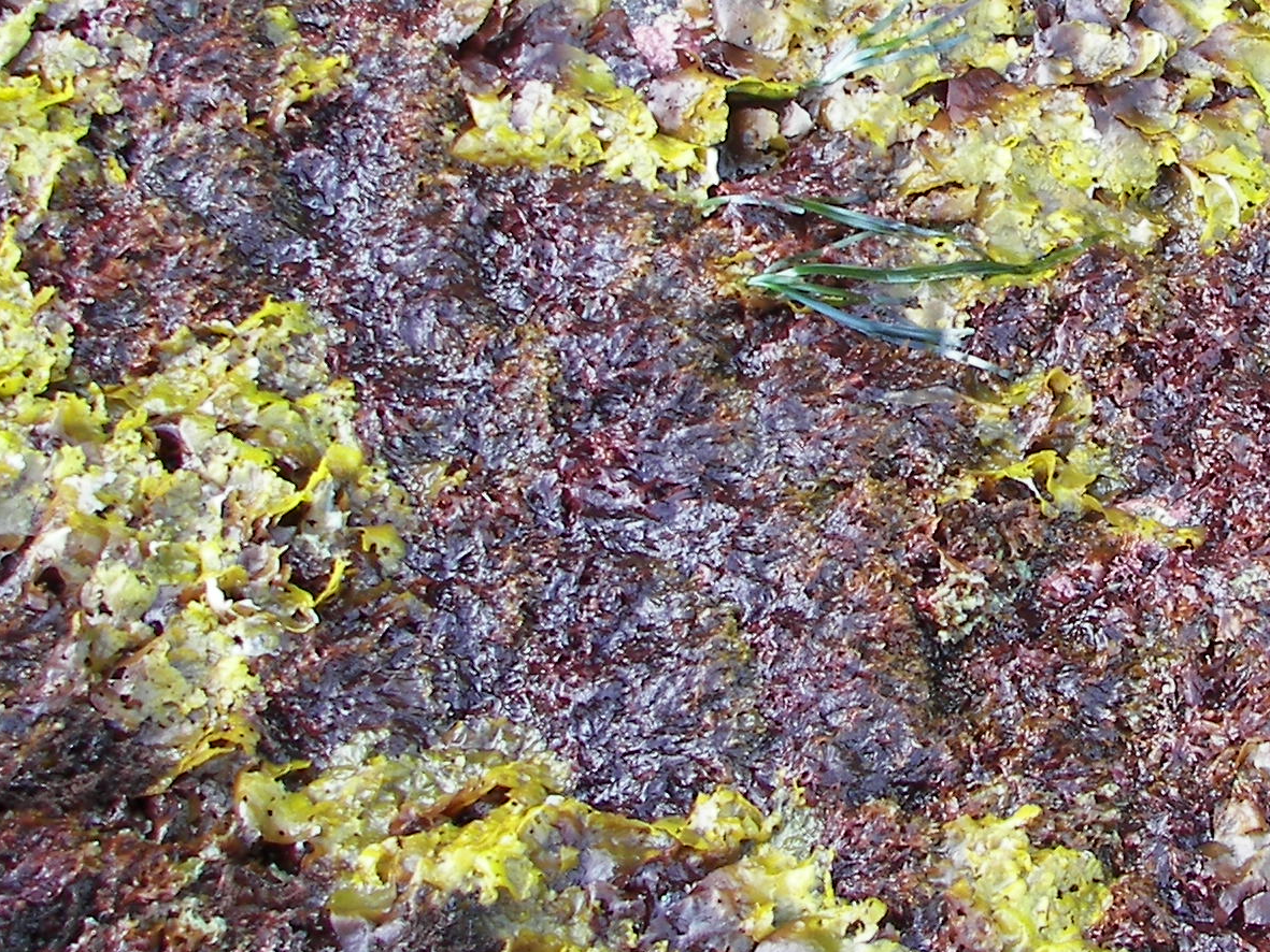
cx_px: 1167
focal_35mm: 79
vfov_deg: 18.6
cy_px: 245
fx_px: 2899
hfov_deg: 24.0
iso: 50
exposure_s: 1/50
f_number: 2.8
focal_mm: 6
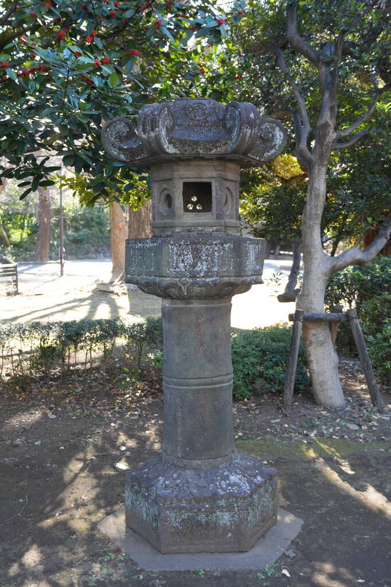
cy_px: 294
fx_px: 636
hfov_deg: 34.2
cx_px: 196
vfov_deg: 49.6
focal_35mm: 39
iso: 640
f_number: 4
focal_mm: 26
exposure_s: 1/160
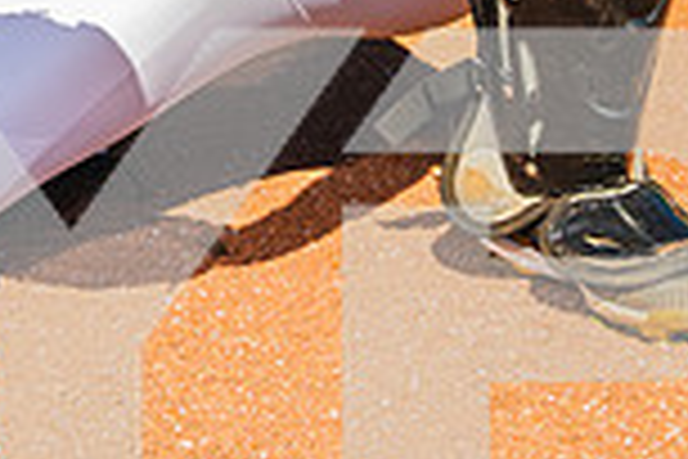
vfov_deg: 10.3
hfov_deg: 16.0
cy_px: -277
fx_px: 2446
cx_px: 278
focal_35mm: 128
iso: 100
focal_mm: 31
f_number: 9
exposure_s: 1/125
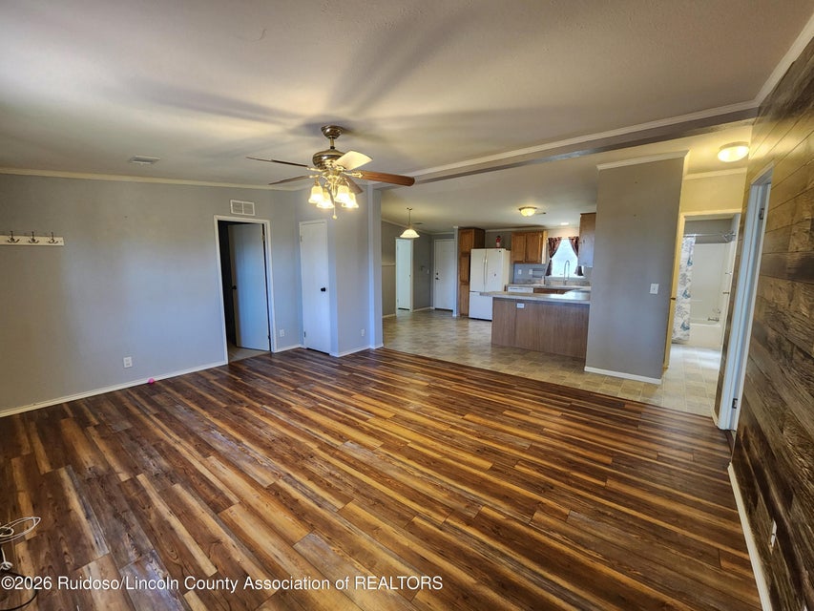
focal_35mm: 13
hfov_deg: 106.2
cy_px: 306
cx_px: 407
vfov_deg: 89.9
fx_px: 306
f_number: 2.2
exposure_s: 1/60
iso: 400
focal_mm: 2.2
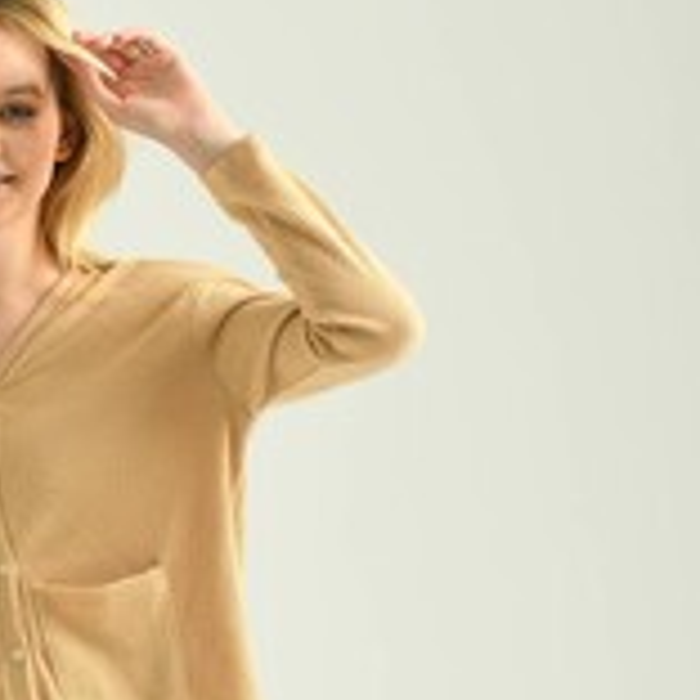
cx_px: -58
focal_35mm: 265
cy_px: 951
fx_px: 6063
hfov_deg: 6.6
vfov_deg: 6.5
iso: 125
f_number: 5.6
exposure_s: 1/160
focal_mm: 90
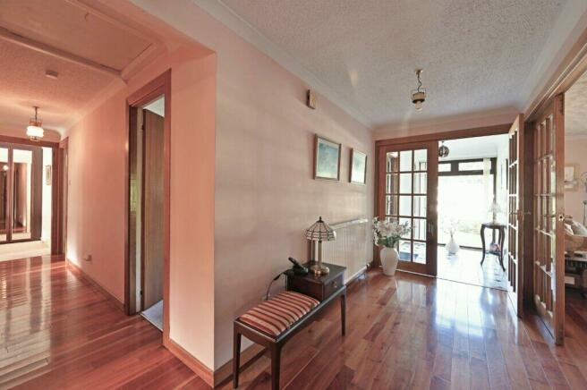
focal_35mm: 14
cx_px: 294
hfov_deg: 104.3
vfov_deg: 81.1
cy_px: 195
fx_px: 228
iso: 125
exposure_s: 1/2.5
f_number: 10
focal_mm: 14
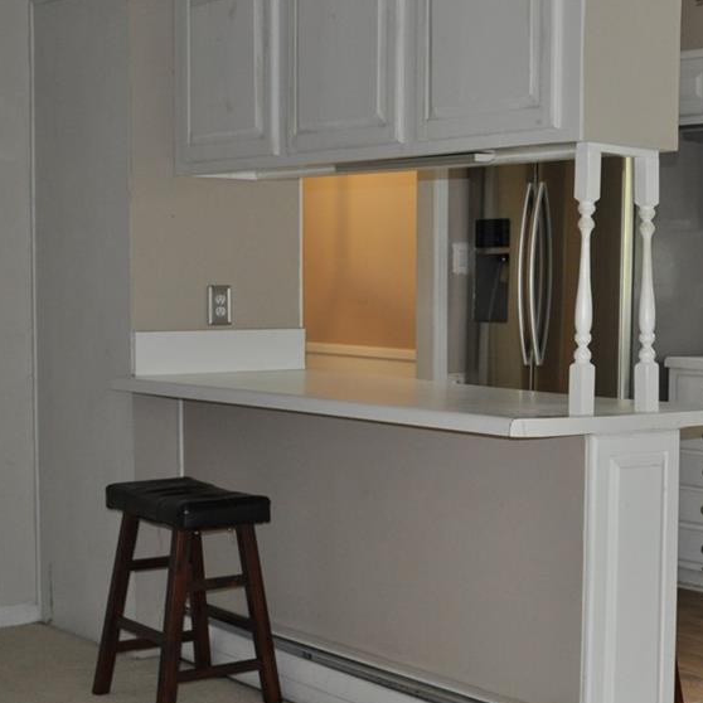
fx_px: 1557
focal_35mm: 68
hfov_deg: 24.8
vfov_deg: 25.4
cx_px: 620
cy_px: 384
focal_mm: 29
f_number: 4.5
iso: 800
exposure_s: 1/60
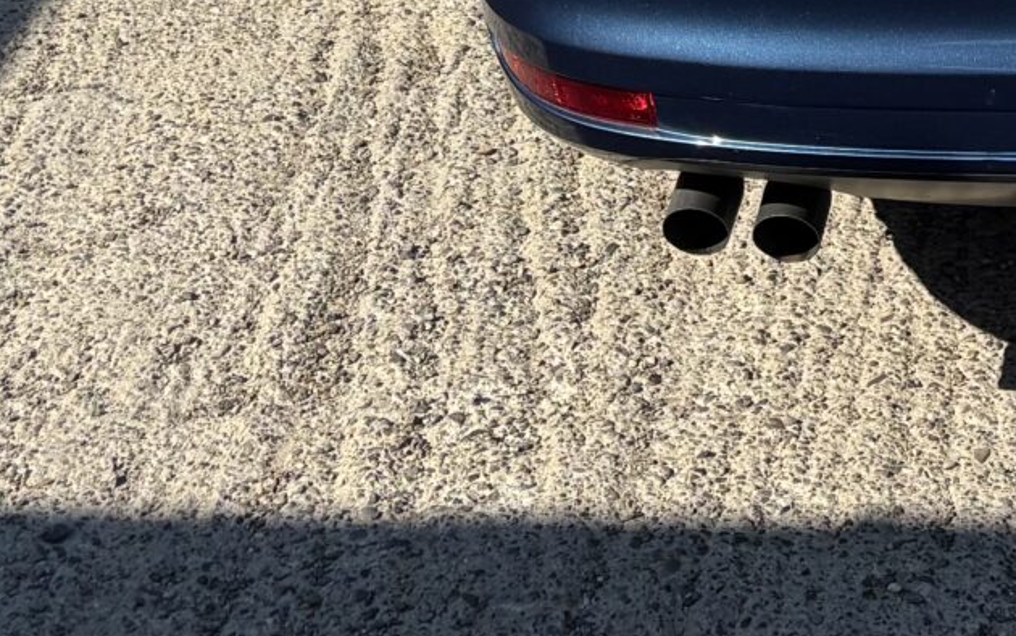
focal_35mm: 112
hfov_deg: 17.6
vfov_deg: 10.3
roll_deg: -5.2
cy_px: -838
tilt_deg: -7.0
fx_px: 3102
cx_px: 1253
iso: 50
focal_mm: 5.96
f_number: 1.6
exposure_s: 1/3205
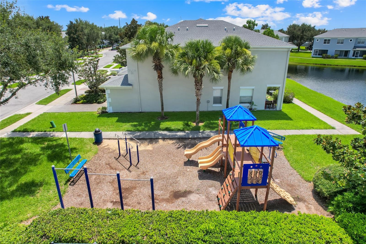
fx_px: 224
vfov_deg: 57.2
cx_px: 183
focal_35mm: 22
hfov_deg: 78.6
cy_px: 122
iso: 100
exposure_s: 1/240
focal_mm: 8.38
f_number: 2.8
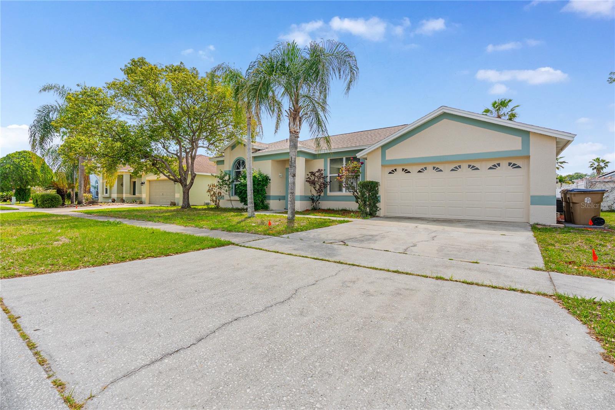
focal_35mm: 16
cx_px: 308
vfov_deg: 73.8
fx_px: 273
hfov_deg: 96.7
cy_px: 205
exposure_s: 1/8000
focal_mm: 16
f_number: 8
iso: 400
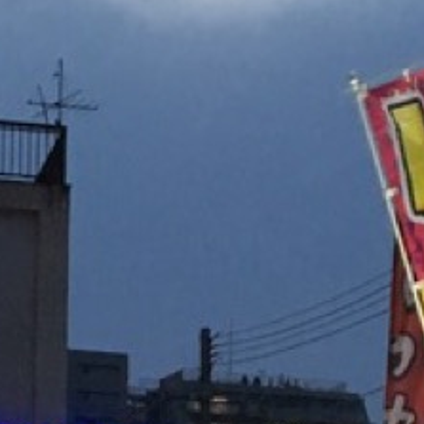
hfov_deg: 10.9
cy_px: 776
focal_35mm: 161
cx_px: 224
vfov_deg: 10.2
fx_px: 2231
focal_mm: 4.15
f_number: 2.2
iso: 200
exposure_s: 1/30
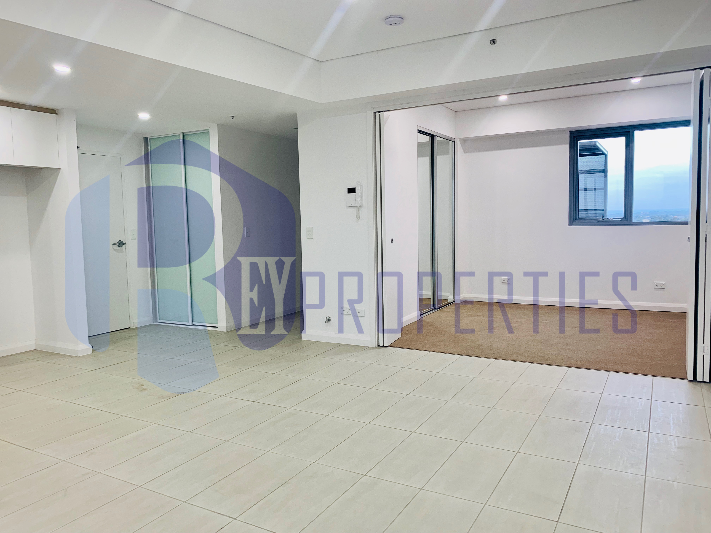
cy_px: 266
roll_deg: +1.2
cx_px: 356
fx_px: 534
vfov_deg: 53.1
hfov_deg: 67.3
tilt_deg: -3.3
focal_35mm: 26
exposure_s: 1/100
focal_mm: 4.25
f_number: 1.8
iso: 64
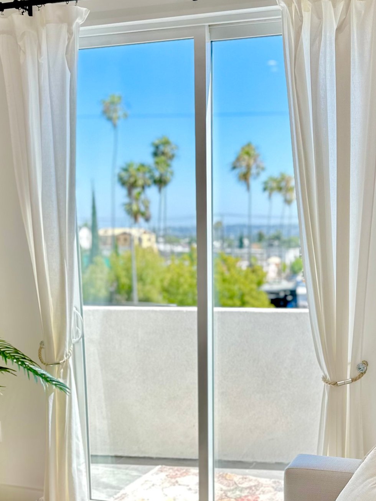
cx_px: 233
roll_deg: -0.8
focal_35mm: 47
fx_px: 681
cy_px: 392
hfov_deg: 30.8
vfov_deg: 39.1
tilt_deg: -12.7
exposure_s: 1/574
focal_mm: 6.86
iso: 80
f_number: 1.78
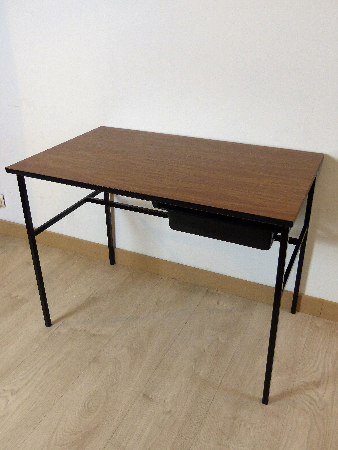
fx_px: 417
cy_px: 225
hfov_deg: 44.2
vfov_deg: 56.8
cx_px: 169
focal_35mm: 32
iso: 400
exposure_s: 1/60
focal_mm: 5.6
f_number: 2.8
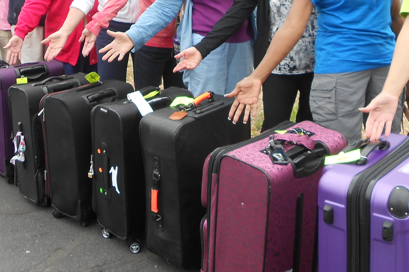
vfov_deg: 24.4
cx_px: 198
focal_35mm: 54
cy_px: 35
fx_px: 613
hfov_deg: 36.9
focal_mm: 4.6
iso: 80
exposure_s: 1/125
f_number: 3.2
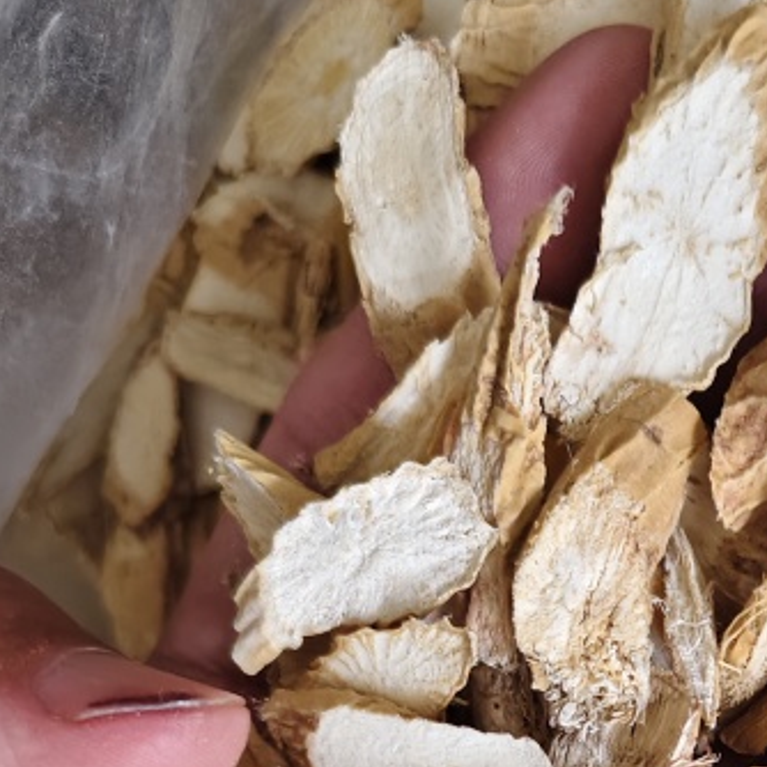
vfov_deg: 24.2
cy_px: 906
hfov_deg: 25.2
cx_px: 765
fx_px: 1629
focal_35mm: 65
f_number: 1.88
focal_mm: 5.56
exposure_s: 1/510
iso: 1834
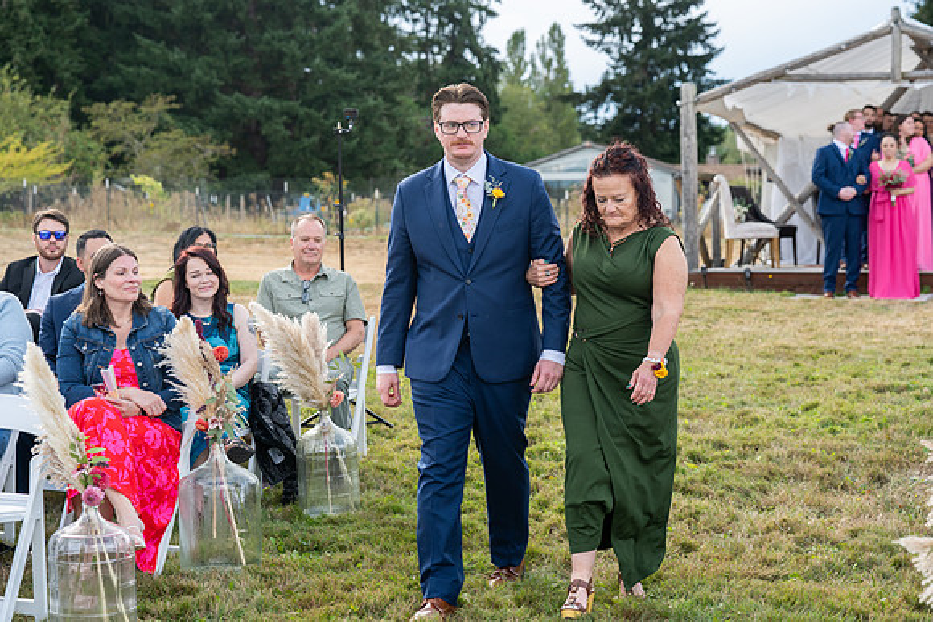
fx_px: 1763
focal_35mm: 68
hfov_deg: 29.6
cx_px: 466
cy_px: 311
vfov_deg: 20.0
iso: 400
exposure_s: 1/640
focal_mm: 68
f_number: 4.5
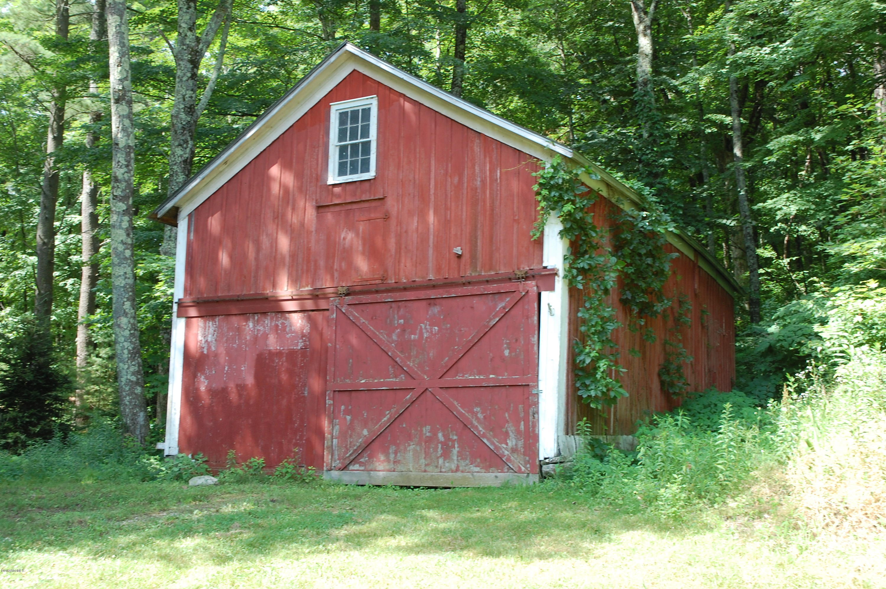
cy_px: 294
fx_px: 996
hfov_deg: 48.0
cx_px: 443
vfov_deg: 32.9
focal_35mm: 40
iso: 400
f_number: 8
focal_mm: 27
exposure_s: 1/80
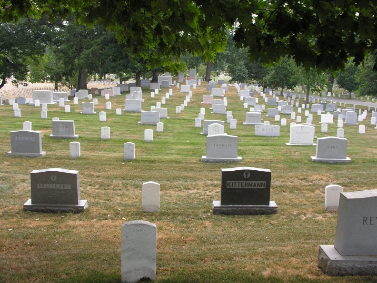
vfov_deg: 33.6
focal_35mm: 43
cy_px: 142
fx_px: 469
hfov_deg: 43.8
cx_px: 188
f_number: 4.6
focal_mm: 11
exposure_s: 1/108
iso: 50
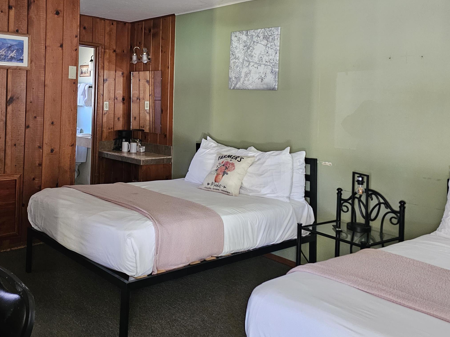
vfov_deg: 40.1
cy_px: 107
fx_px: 455
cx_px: 131
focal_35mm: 35
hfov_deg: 51.1
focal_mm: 6.3
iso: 640
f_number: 1.7
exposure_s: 1/60
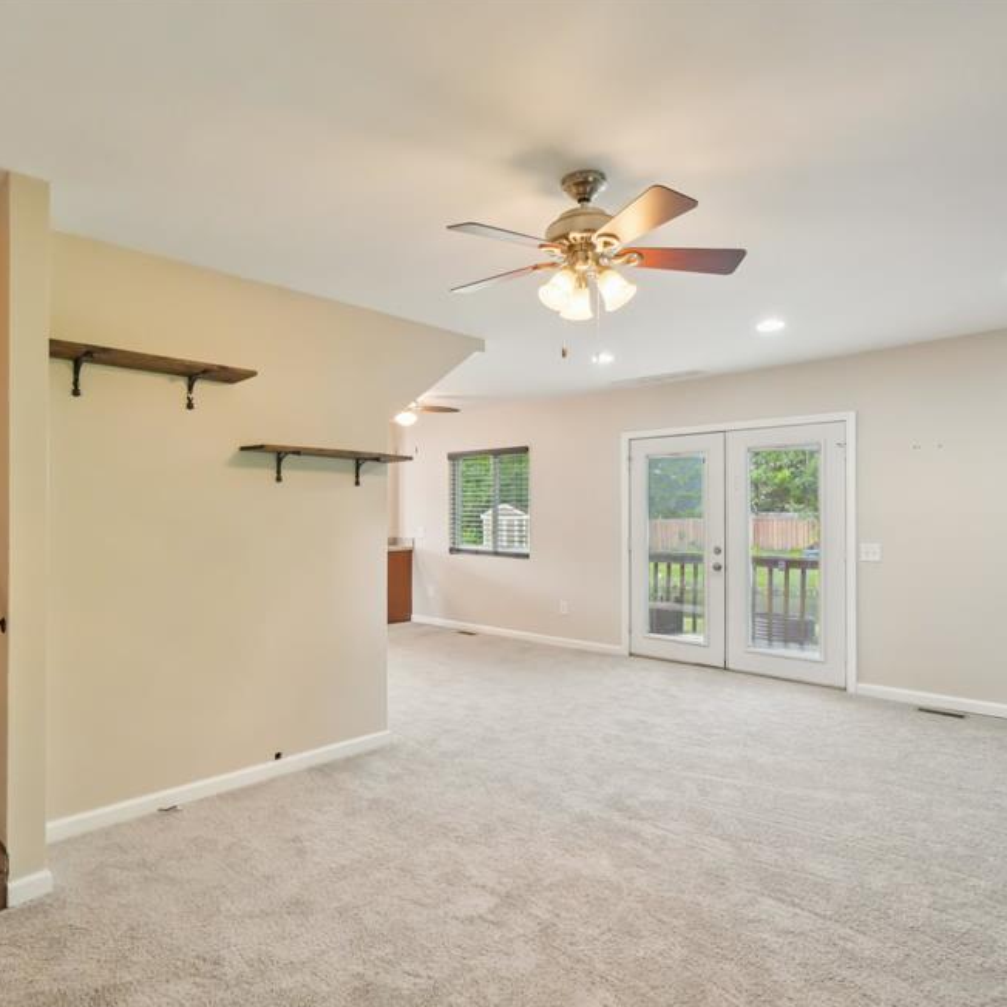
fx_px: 658
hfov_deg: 74.5
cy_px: 520
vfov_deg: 74.8
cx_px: 439
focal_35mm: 20
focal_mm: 10
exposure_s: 1/30
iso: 1600
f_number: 8
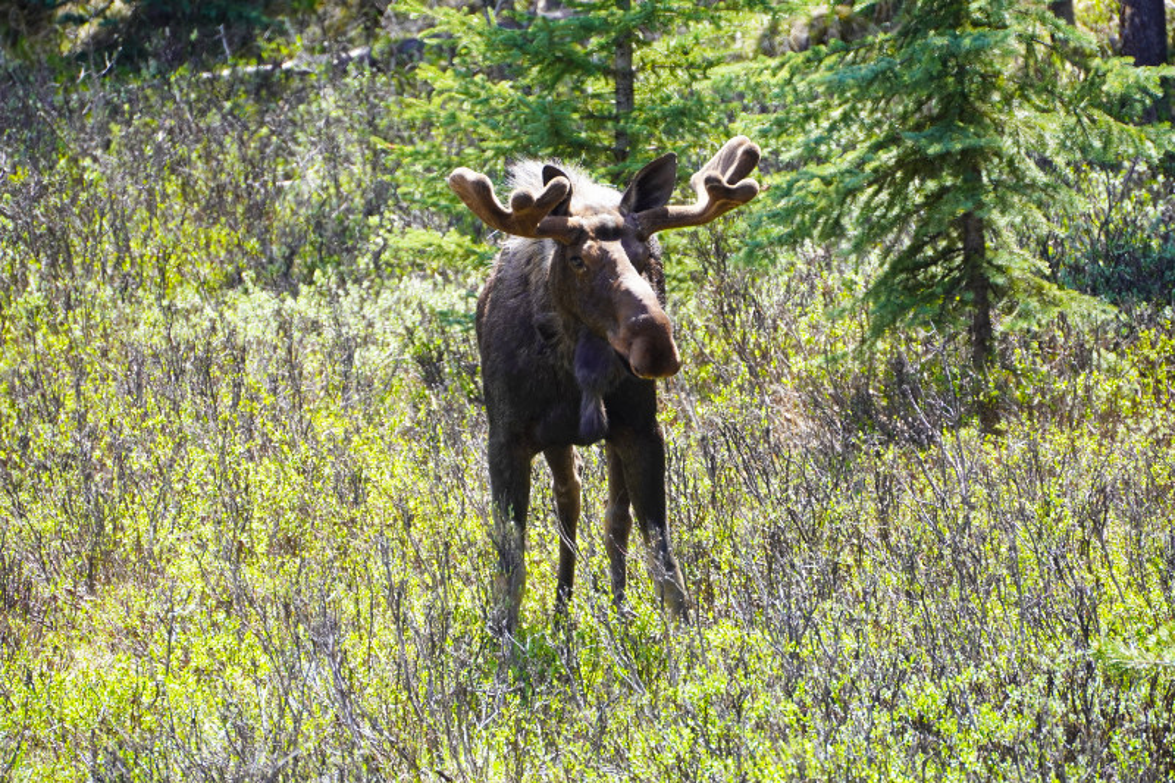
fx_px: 13460
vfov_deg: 3.3
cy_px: 392
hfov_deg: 5.0
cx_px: 588
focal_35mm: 412
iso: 640
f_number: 6.3
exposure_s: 1/500
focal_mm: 275
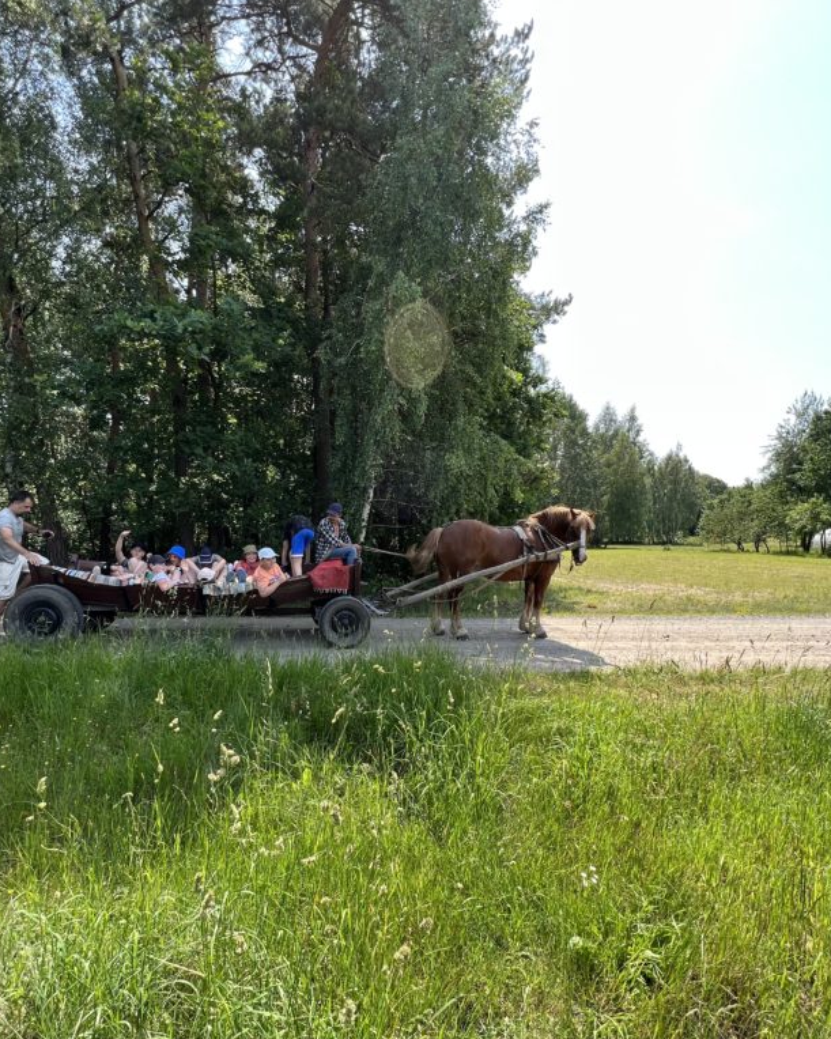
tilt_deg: +1.2
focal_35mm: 17
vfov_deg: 89.6
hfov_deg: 76.9
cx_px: 400
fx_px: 523
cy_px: 521
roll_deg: +0.0
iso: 32
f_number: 1.8
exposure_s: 1/362
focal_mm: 1.57
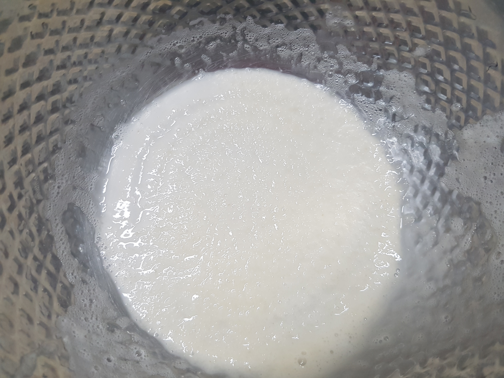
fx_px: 379
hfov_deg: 67.3
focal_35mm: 26
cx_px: 252
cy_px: 189
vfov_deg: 53.1
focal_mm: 4.2
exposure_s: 1/40
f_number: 1.7
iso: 125
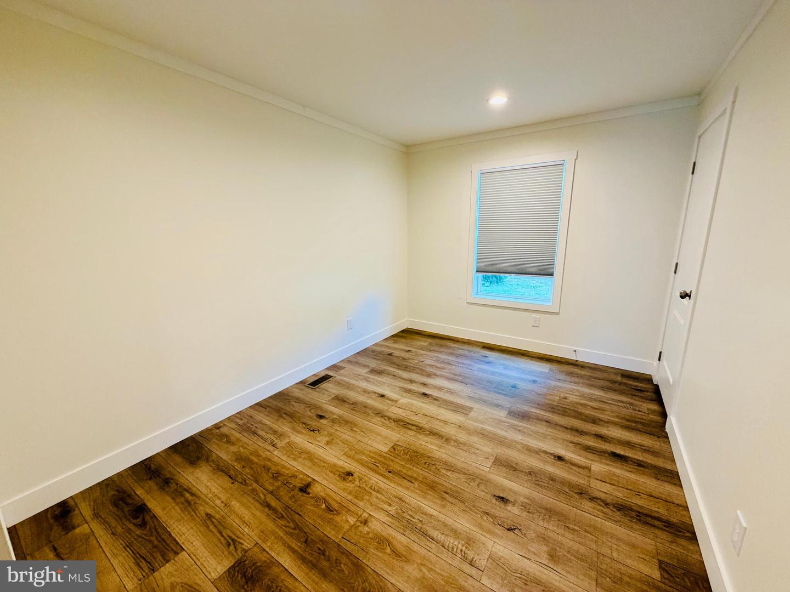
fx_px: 320
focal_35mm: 14
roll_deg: +0.5
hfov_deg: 102.1
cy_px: 296
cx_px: 395
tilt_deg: -11.7
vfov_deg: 85.7
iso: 200
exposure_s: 1/60
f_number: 2.2
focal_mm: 2.22
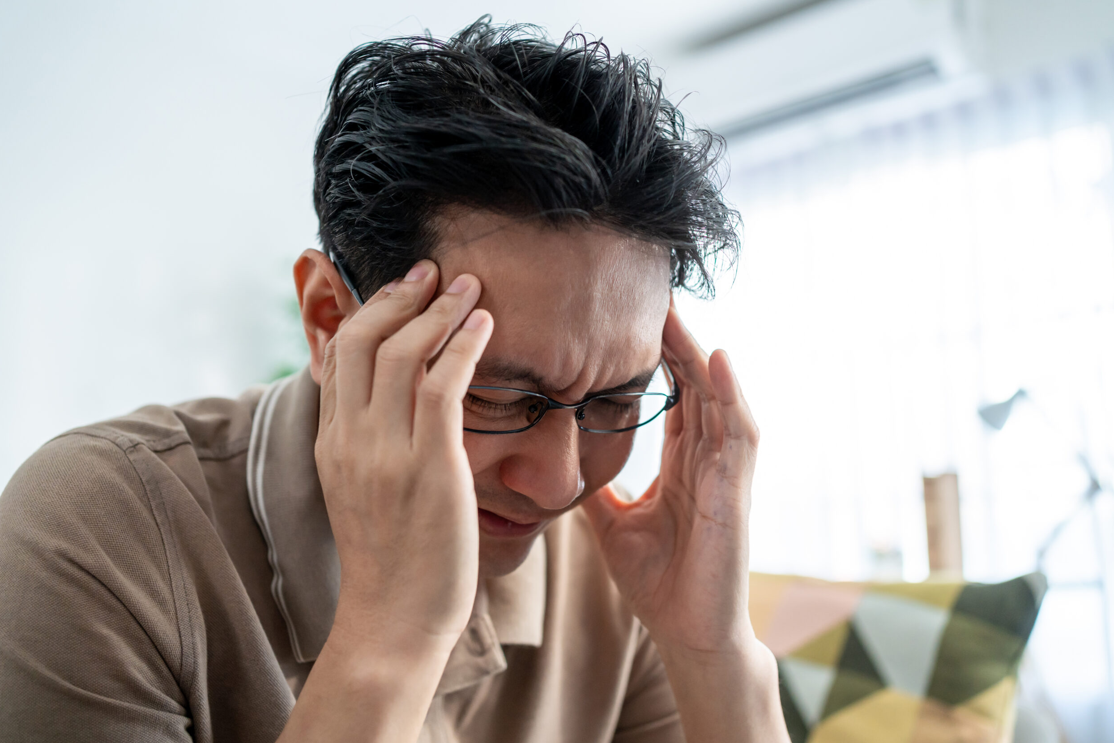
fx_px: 1114
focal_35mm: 36
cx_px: 560
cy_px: 374
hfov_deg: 53.1
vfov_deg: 36.9
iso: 640
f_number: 2.5
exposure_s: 1/320
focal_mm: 35
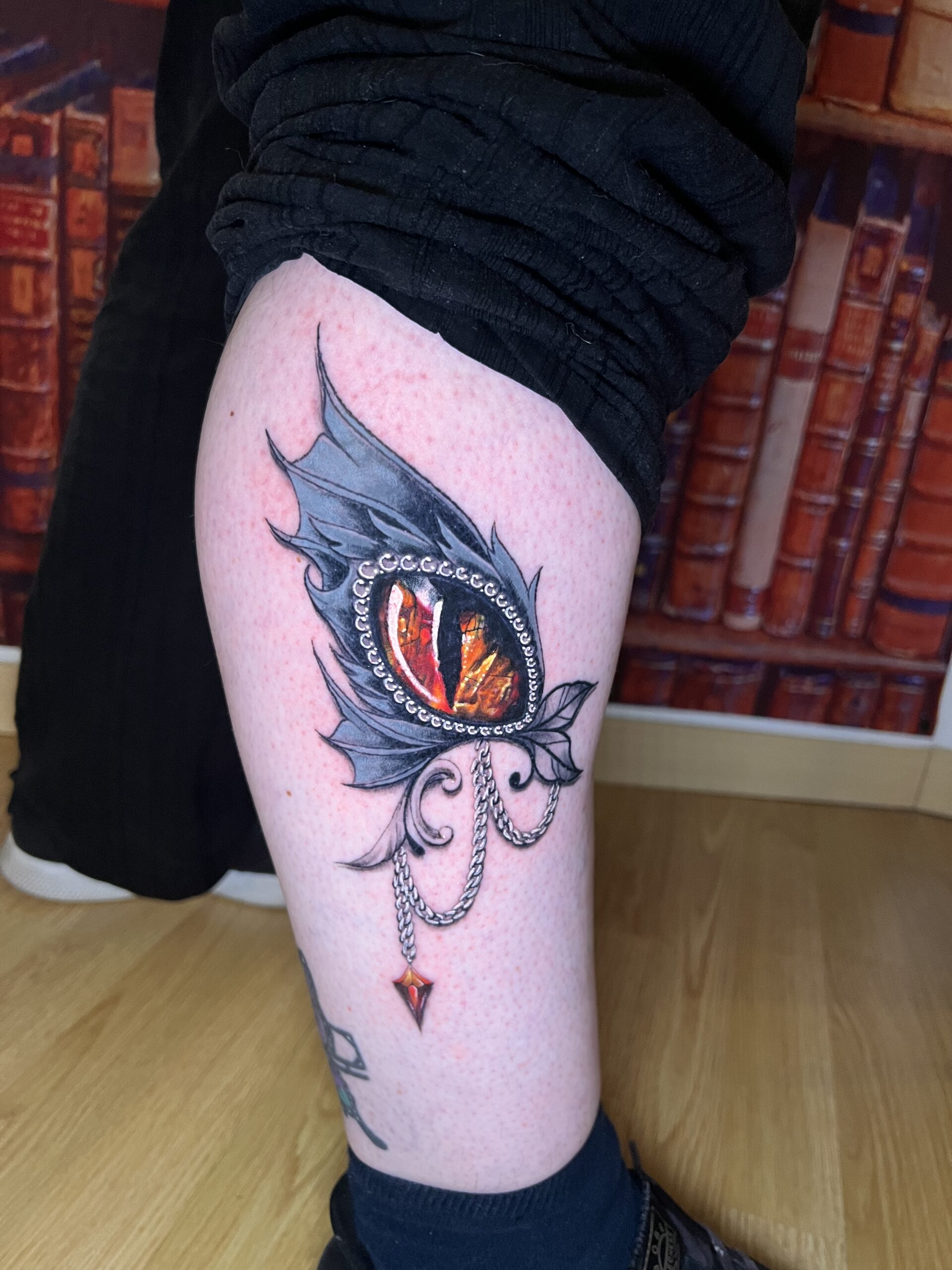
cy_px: 635
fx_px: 953
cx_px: 476
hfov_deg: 53.1
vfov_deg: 67.3
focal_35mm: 26
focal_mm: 5.7
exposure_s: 1/60
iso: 250
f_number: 1.5
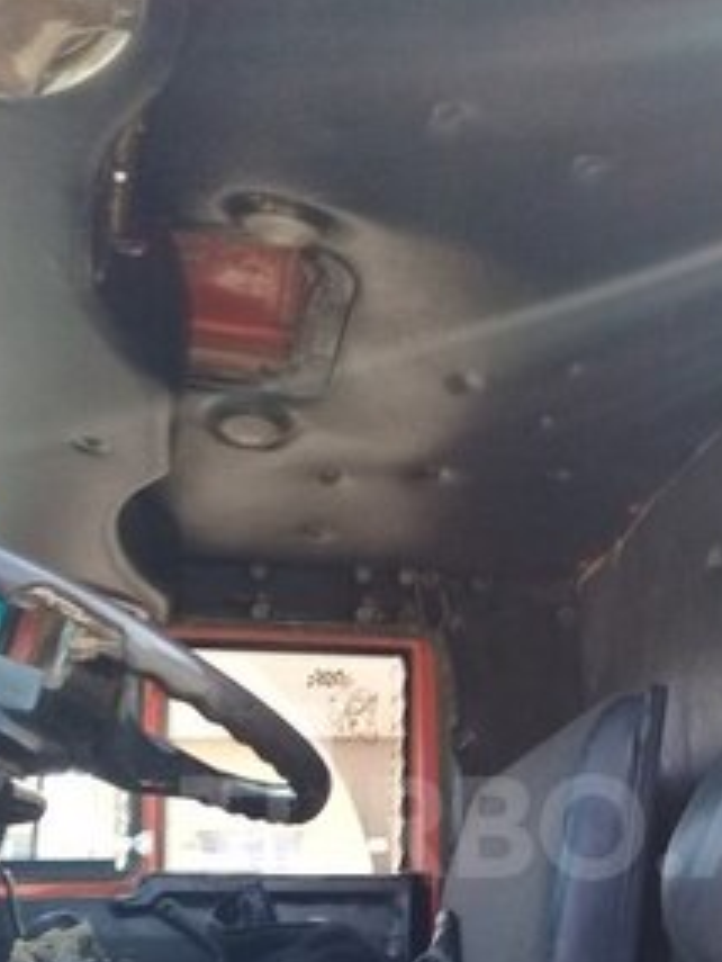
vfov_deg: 34.0
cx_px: 526
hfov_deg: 26.8
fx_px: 1501
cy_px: 827
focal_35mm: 54
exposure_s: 1/100
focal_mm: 3.3
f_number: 2.2
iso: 64
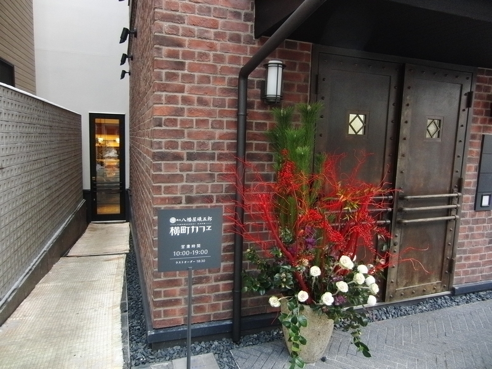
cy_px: 184
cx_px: 246
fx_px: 341
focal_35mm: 24
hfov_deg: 71.6
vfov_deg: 56.8
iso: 250
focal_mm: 4.3
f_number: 3.2
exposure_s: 1/60
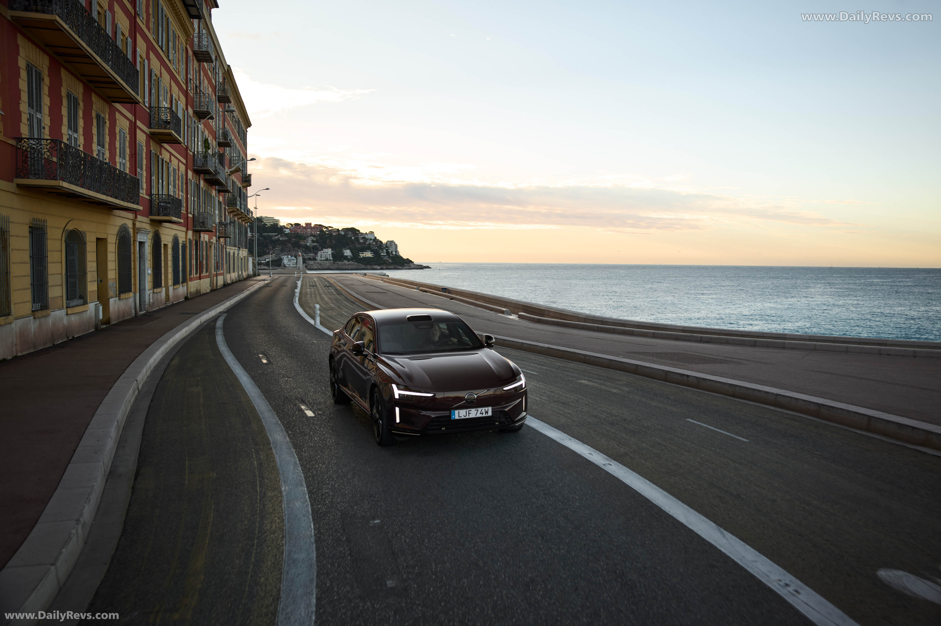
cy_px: 313
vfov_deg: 42.3
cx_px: 470
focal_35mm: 31
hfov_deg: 60.3
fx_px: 810
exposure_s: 1/200
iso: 100
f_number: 2.8
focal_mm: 31
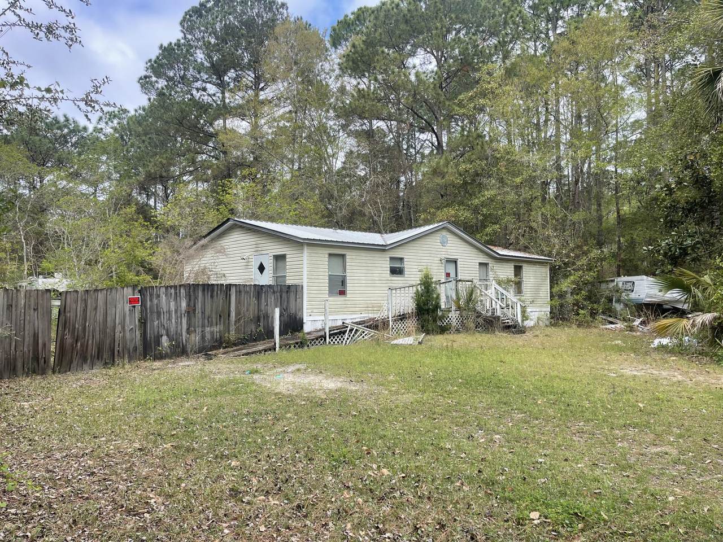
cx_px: 362
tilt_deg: +1.2
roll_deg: -0.5
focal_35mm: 25
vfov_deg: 54.9
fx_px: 522
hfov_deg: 69.4
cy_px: 271
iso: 32
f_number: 1.6
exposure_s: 1/1238
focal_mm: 5.1
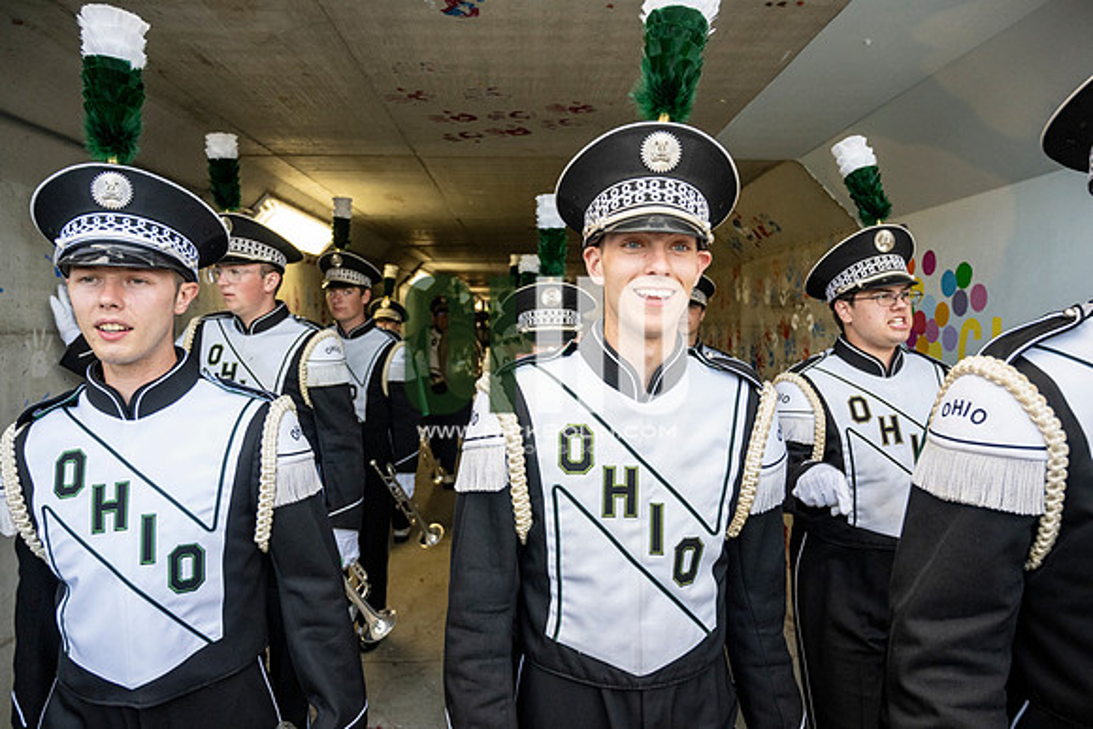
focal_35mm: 24
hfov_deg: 73.7
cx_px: 546
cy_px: 364
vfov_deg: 53.2
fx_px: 729
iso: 1600
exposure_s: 1/800
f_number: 4
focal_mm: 24
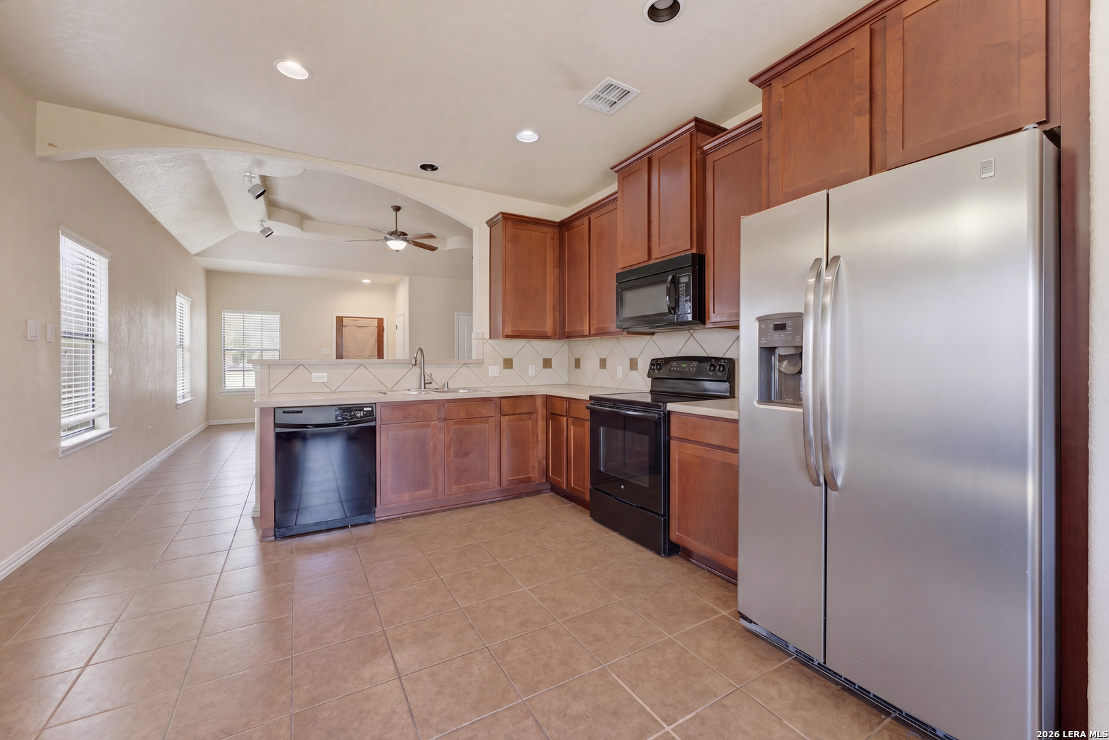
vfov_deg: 78.9
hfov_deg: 101.9
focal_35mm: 15
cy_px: 370
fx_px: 450
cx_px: 554
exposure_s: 1
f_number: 7.1
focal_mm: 14.6
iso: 400
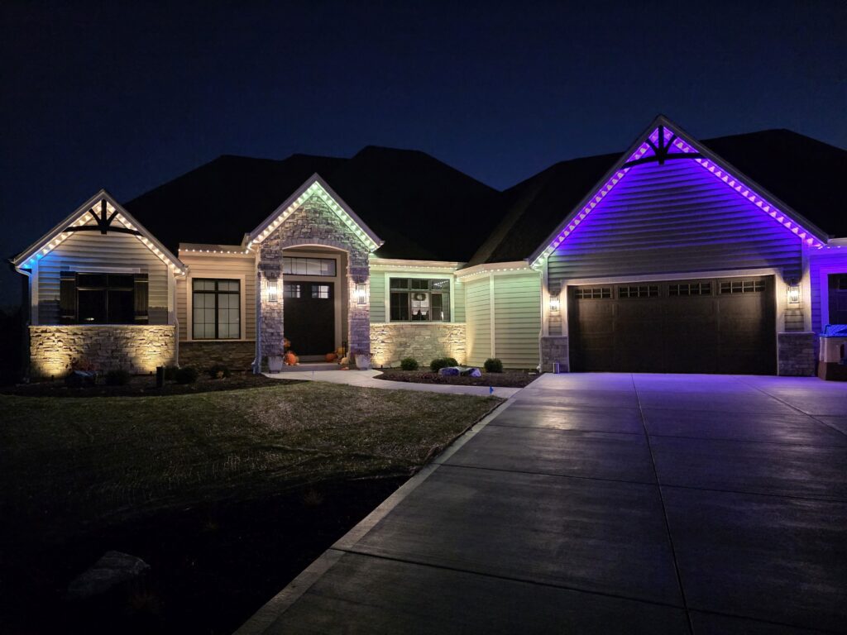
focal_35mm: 23
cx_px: 424
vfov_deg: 58.9
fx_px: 563
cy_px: 318
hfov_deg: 73.9
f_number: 1.7
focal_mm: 6.3
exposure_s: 1/120
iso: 2500
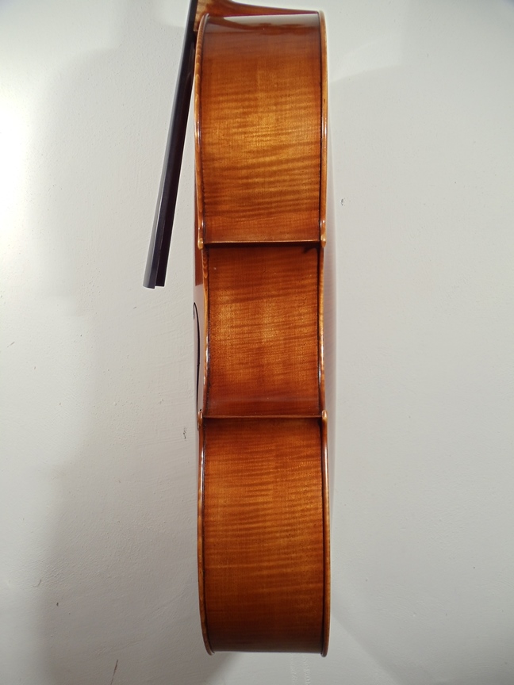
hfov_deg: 32.9
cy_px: 342
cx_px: 257
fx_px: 871
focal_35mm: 44
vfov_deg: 42.9
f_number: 3.5
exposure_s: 1/200
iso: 80
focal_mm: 6
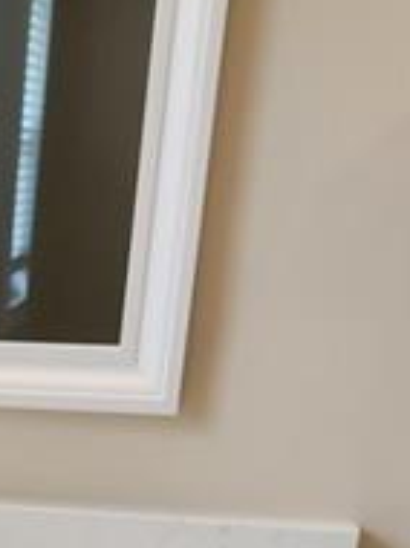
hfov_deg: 14.6
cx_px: -231
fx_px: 1472
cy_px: 759
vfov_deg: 19.1
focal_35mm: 93
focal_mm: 5.4
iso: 100
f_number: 1.8
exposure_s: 1/180
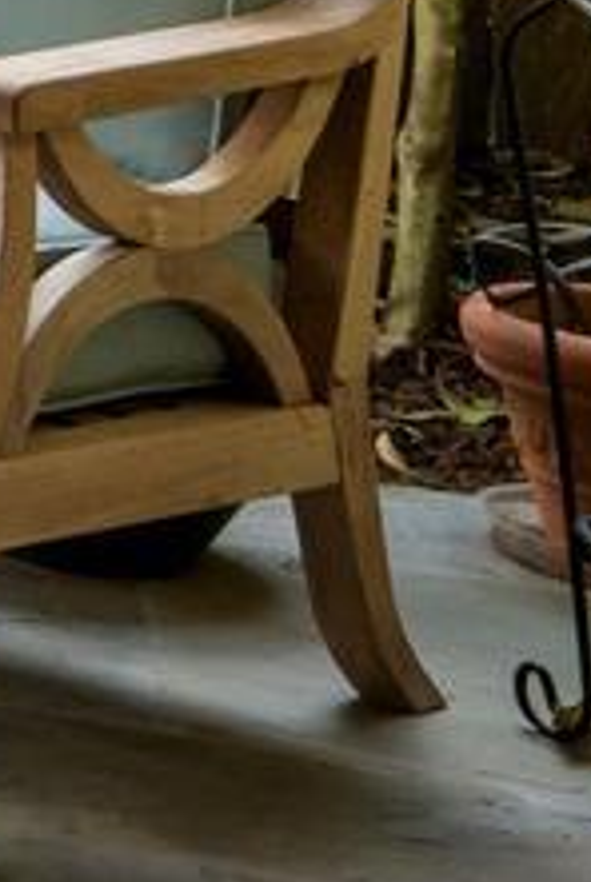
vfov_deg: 12.7
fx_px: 3633
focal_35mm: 148
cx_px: -2484
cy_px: -657
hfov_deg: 5.9
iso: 200
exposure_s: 1/80
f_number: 9
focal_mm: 16
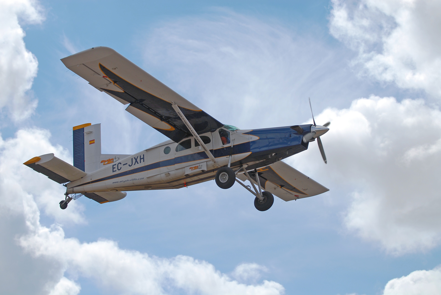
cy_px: 148
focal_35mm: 135
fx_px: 1656
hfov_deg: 15.2
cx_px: 220
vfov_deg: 10.2
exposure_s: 1/4000
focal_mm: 90
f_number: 2.8
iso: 100
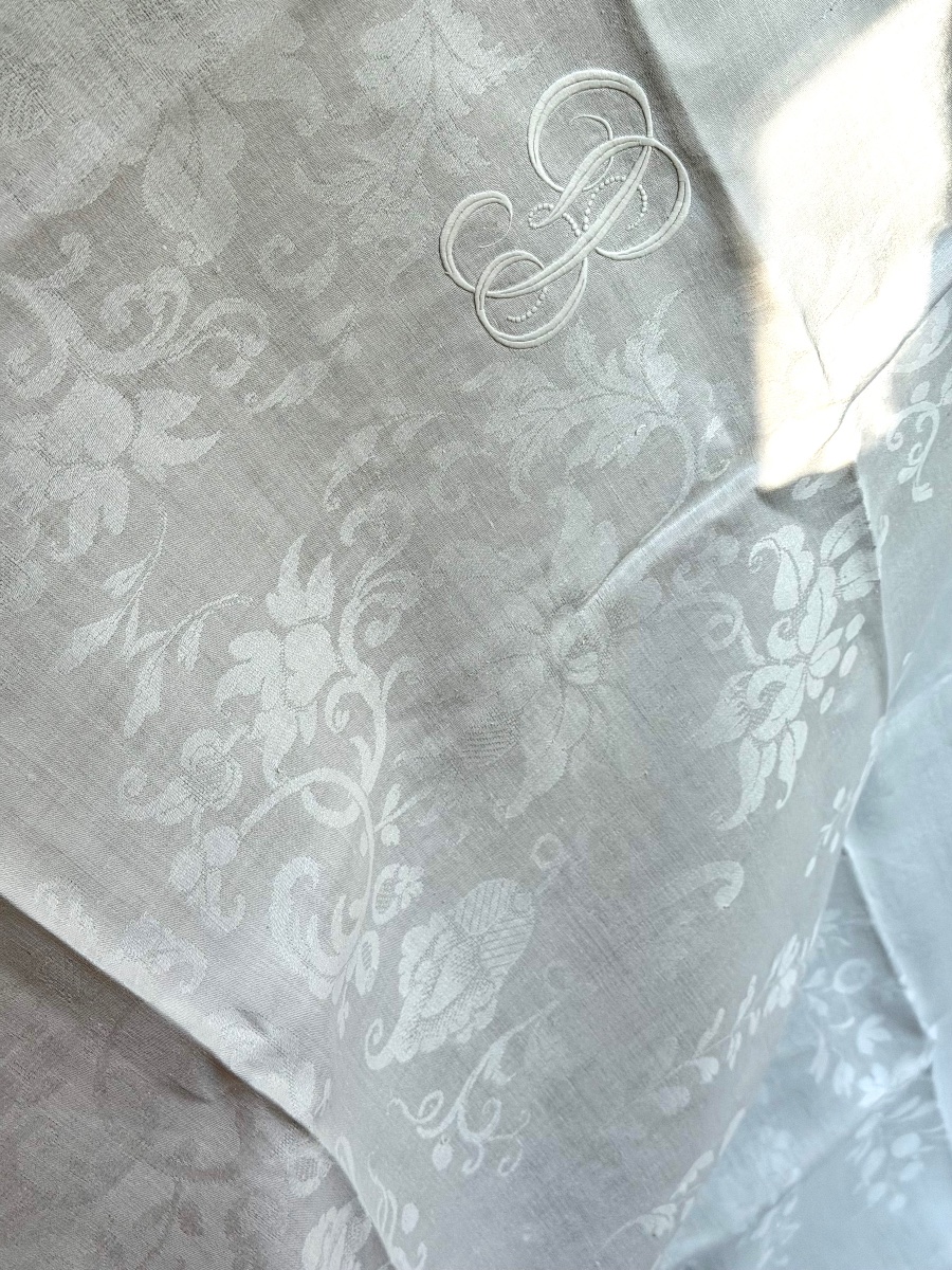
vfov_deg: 39.7
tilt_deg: -40.7
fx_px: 1760
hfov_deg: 30.3
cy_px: 635
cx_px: 476
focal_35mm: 48
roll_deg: +17.7
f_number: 1.78
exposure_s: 1/291
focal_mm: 6.76
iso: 64
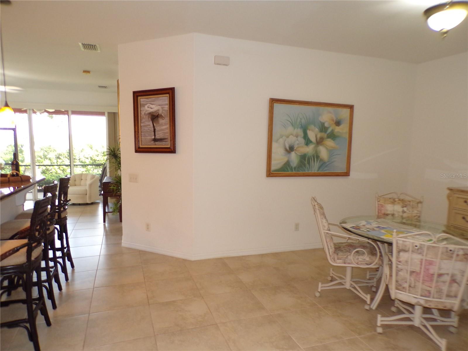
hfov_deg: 71.6
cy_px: 176
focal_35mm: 24
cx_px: 234
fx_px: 324
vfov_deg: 56.8
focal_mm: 4.3
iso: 200
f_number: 3
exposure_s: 1/34
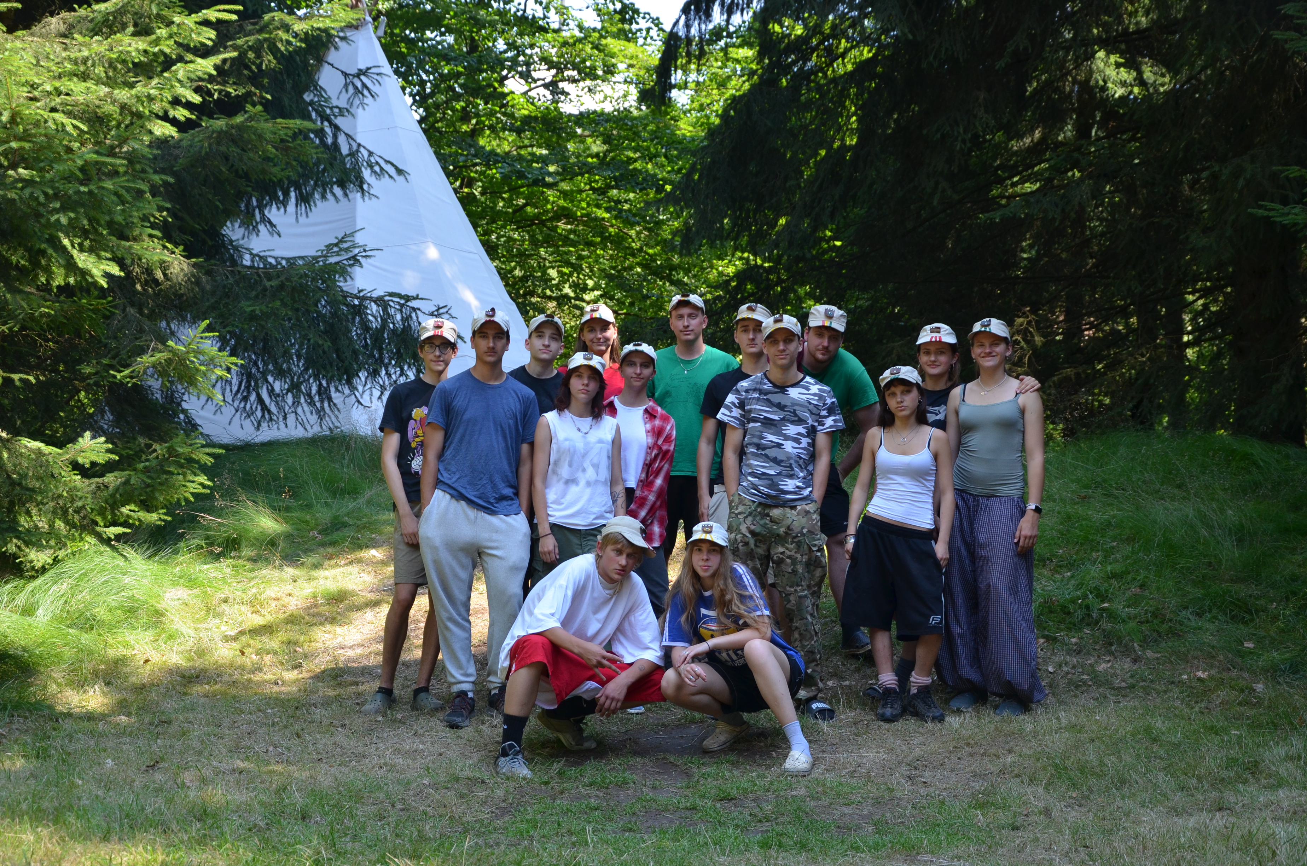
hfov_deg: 28.1
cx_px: 654
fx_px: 2609
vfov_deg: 18.8
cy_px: 433
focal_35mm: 72
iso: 400
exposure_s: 1/320
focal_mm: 48
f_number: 5.6
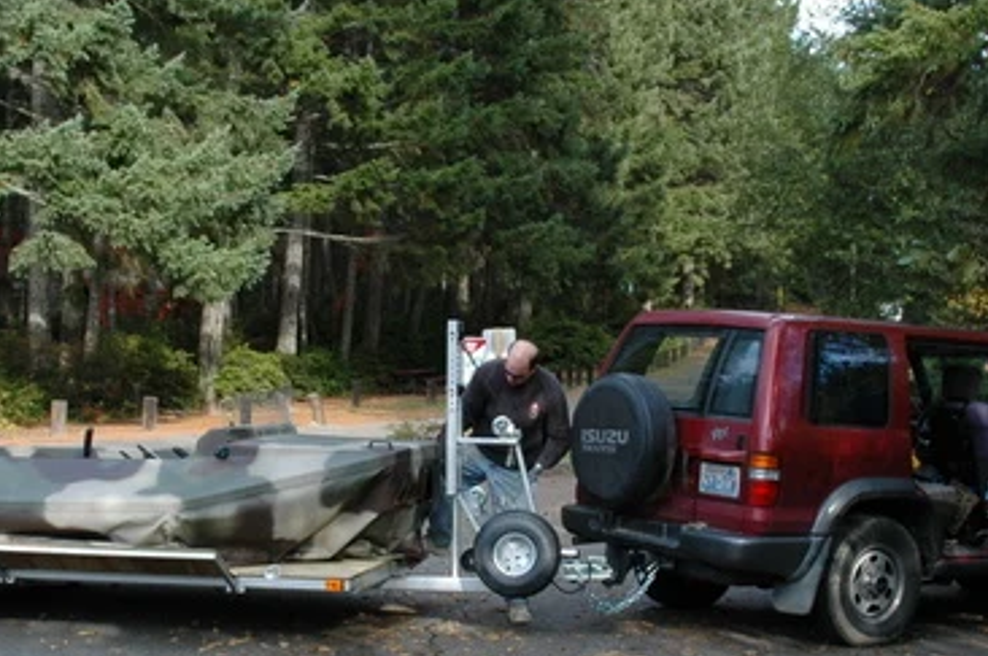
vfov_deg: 22.8
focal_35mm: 59
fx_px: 1617
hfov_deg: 34.0
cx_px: 472
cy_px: 467
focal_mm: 18
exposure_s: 1/125
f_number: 5.6
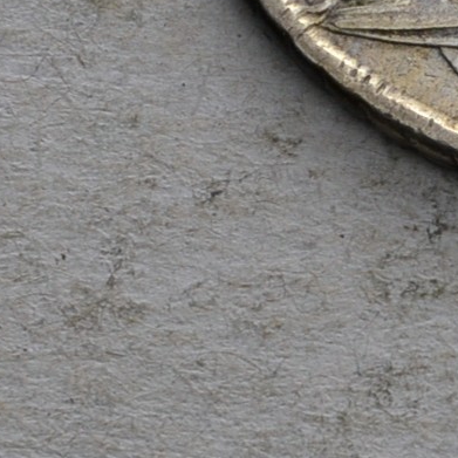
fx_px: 4805
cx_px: 1260
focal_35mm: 321
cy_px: 158
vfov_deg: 5.5
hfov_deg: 5.2
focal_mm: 40
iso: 400
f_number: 14
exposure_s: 1/200
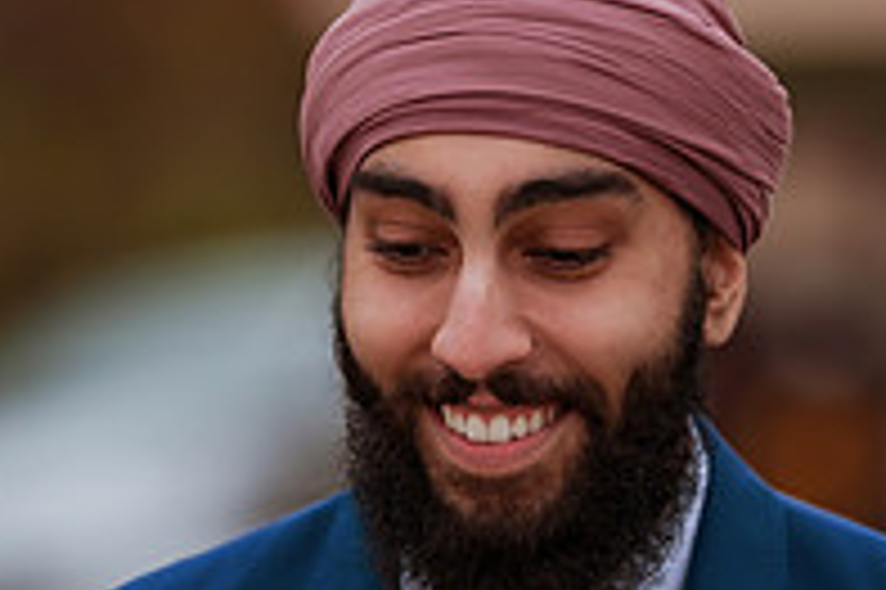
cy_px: 468
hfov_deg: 5.2
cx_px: 517
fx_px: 9787
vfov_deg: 3.4
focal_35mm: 398
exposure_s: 1/3200
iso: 500
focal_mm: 135
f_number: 1.8
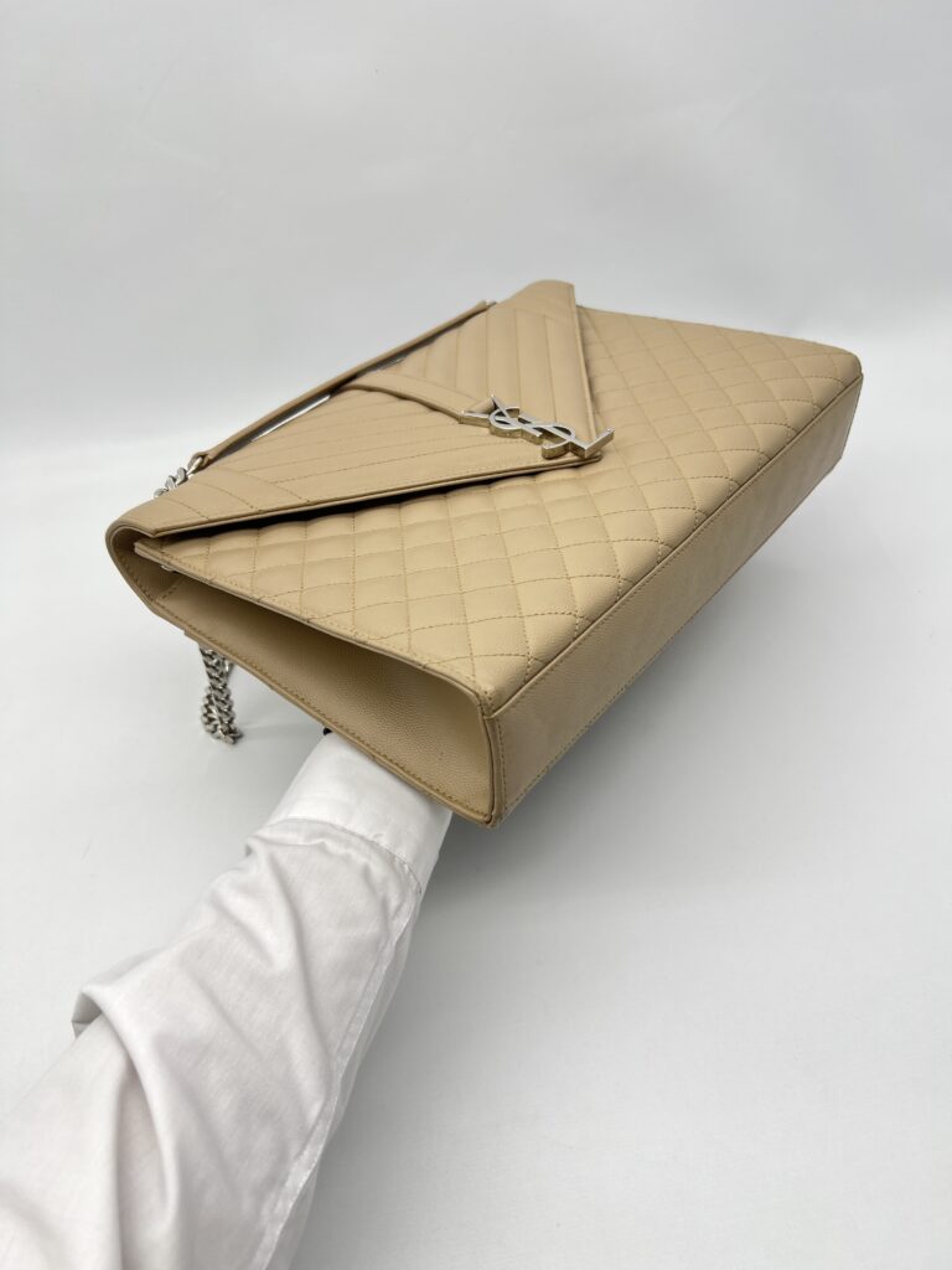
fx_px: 953
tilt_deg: -44.6
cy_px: 635
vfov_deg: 67.3
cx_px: 476
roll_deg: +8.1
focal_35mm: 26
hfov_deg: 53.1
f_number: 1.5
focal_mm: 5.7
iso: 32
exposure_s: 1/136
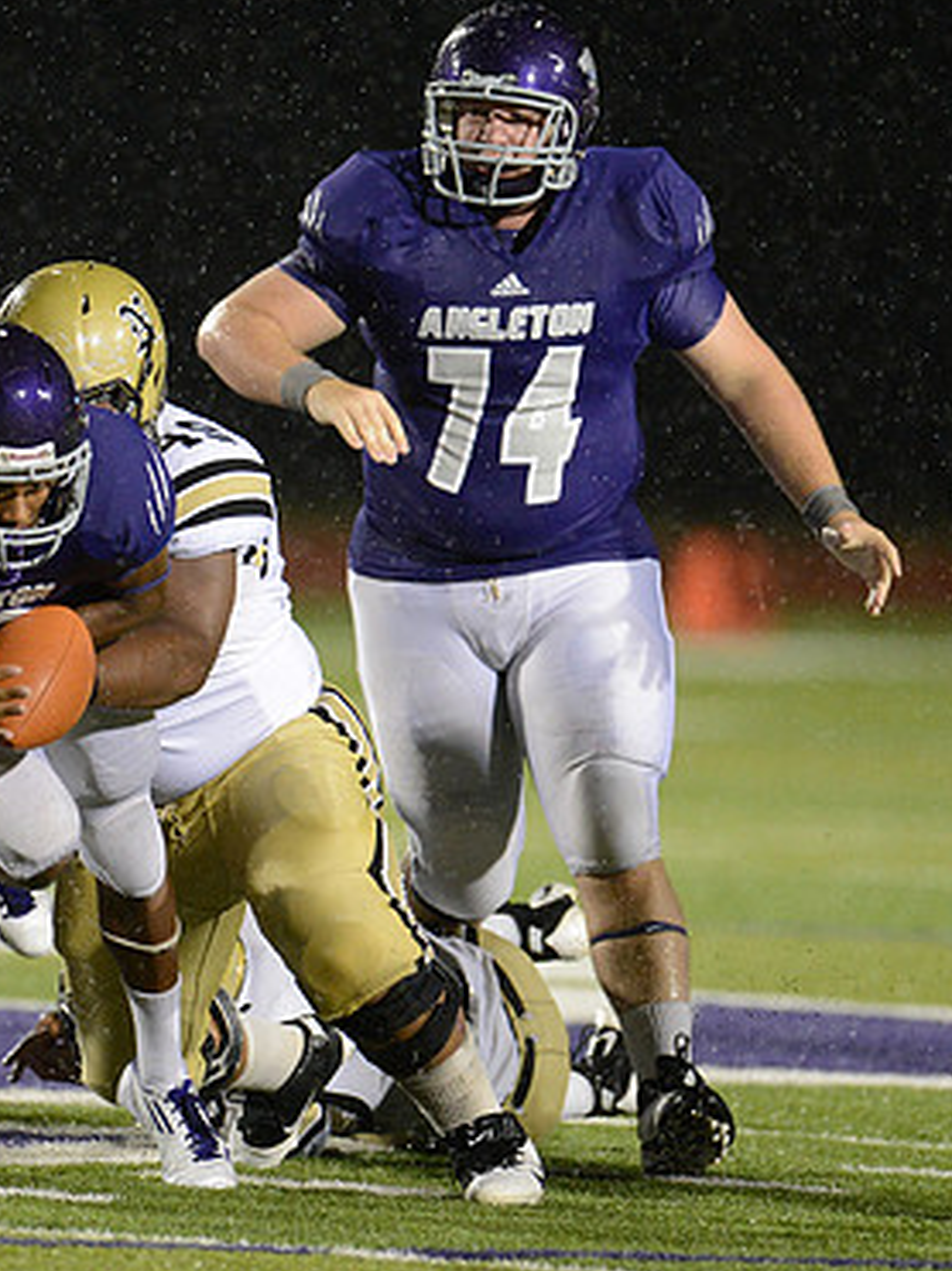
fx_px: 22087
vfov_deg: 3.3
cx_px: 14
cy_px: 618
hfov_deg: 2.5
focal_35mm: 602
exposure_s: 1/1250
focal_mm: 400
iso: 5000
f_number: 2.8
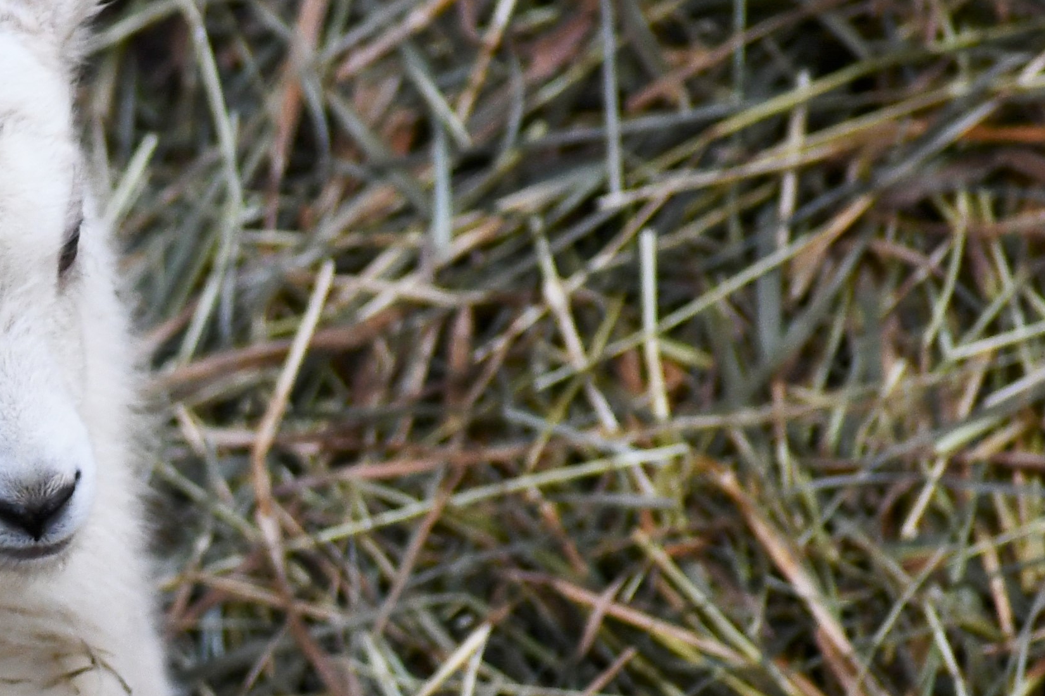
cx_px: -448
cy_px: 678
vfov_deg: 1.7
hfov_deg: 2.5
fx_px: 23511
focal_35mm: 810
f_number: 5
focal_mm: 160
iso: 640
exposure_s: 1/1000
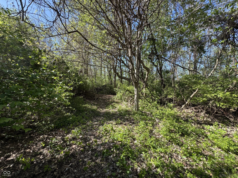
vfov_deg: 85.7
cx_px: 119
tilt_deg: -3.3
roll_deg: +1.1
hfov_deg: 102.1
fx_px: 96
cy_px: 89
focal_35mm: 14
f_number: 2.2
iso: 40
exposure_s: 1/354
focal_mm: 2.22
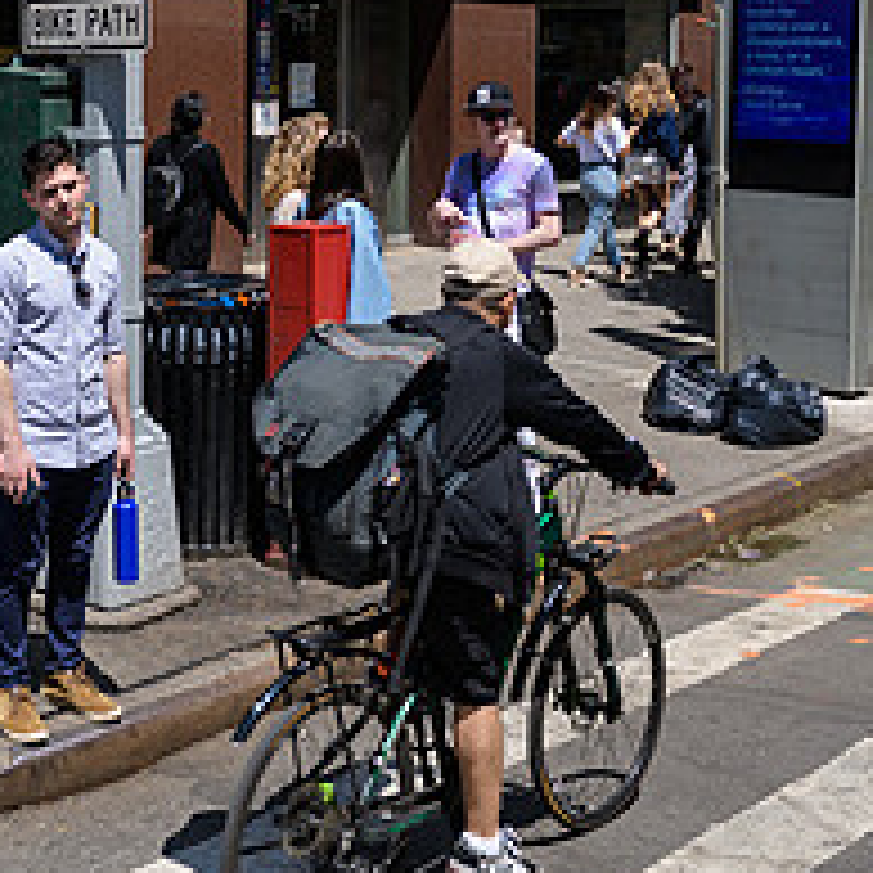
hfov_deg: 27.4
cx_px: 130
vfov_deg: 27.3
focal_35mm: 61
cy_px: 119
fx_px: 1740
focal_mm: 24
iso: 31
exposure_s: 1/400
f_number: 4
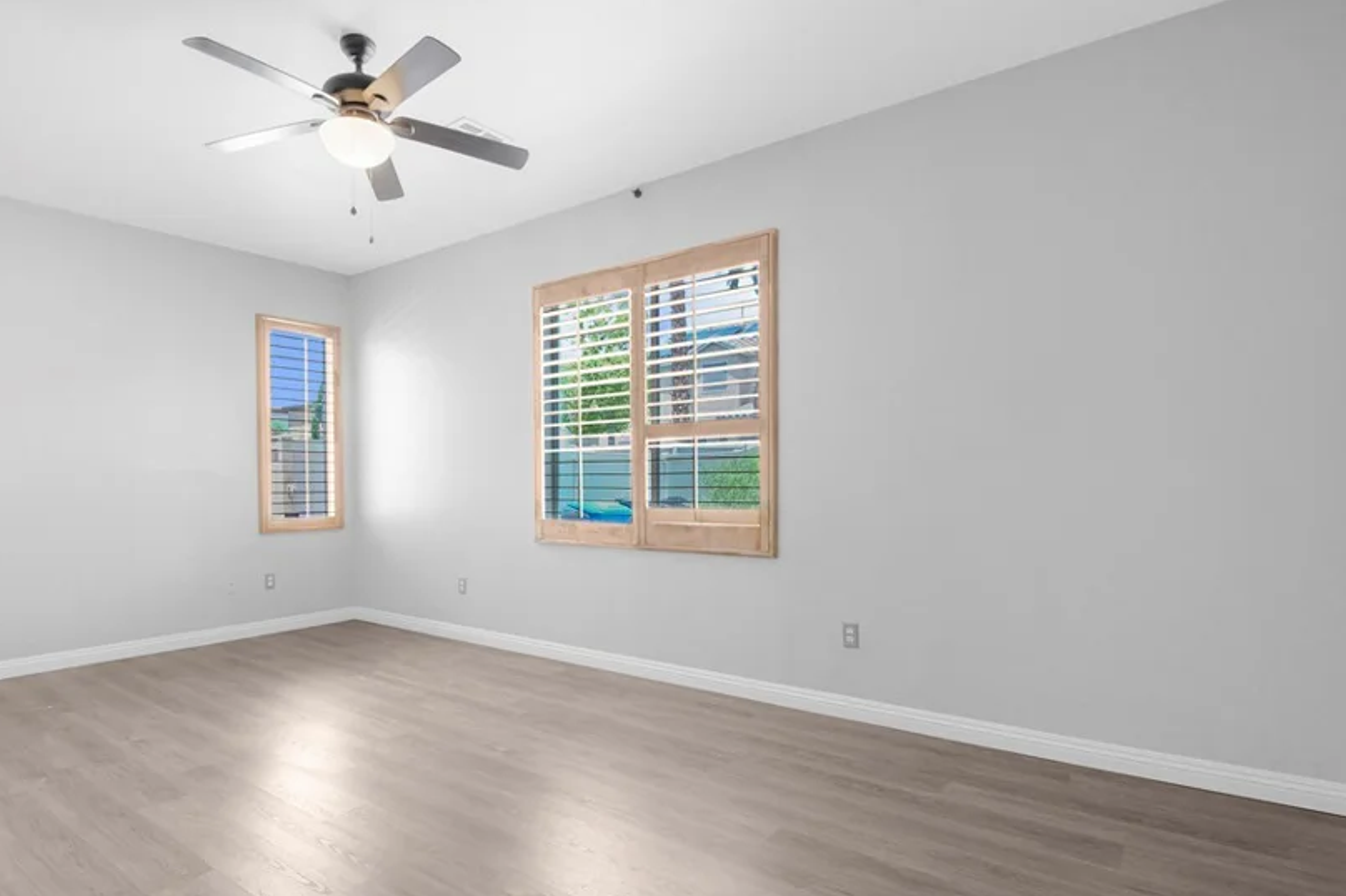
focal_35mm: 19
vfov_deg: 64.4
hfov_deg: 86.1
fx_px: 710
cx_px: 555
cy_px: 495
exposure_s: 1/50
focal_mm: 10
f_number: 10
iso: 2500
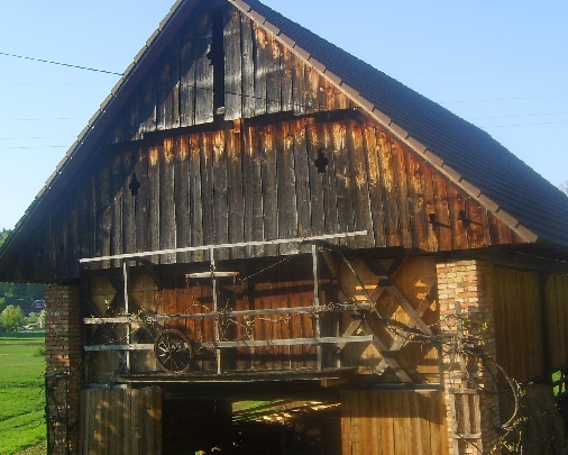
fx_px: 908
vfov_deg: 28.1
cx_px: 340
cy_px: 272
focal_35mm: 54
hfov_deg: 34.6
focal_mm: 5.8
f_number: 2.8
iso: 50
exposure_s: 1/350
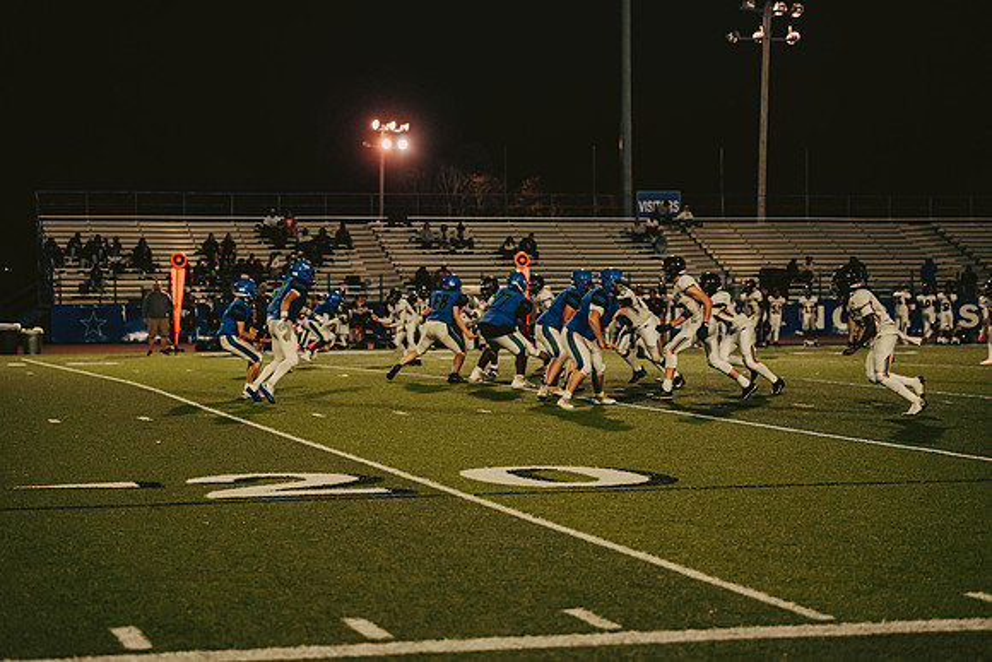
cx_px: 496
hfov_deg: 23.6
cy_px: 331
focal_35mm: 86
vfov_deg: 15.9
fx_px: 2370
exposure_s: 1/1000
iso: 2500
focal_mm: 86
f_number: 2.8
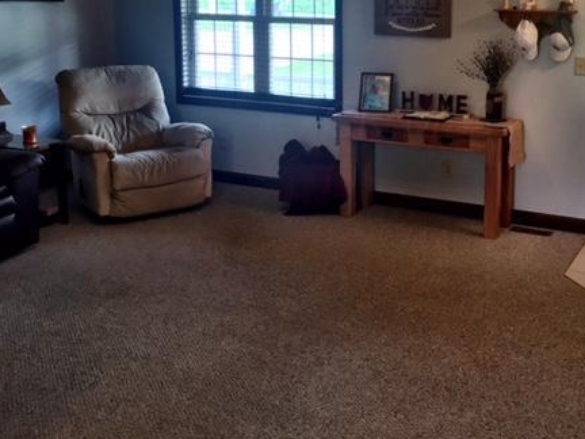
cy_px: 119
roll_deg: -0.7
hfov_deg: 43.0
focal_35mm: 43
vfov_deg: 33.1
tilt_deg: -9.8
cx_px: 409
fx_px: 727
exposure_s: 1/30
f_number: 2.2
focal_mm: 4.15
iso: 100
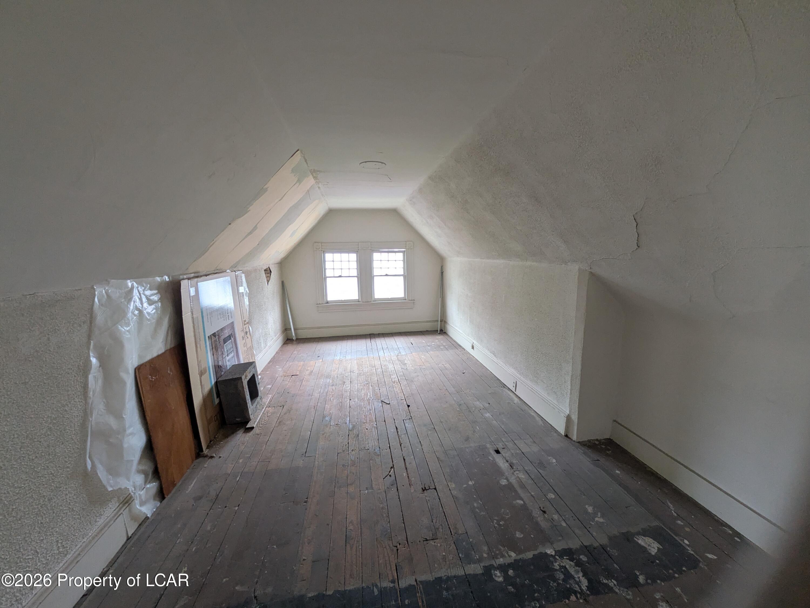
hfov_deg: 102.1
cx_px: 405
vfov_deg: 85.7
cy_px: 304
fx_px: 328
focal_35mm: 14
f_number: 2.2
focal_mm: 1.83
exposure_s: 1/60
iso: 140
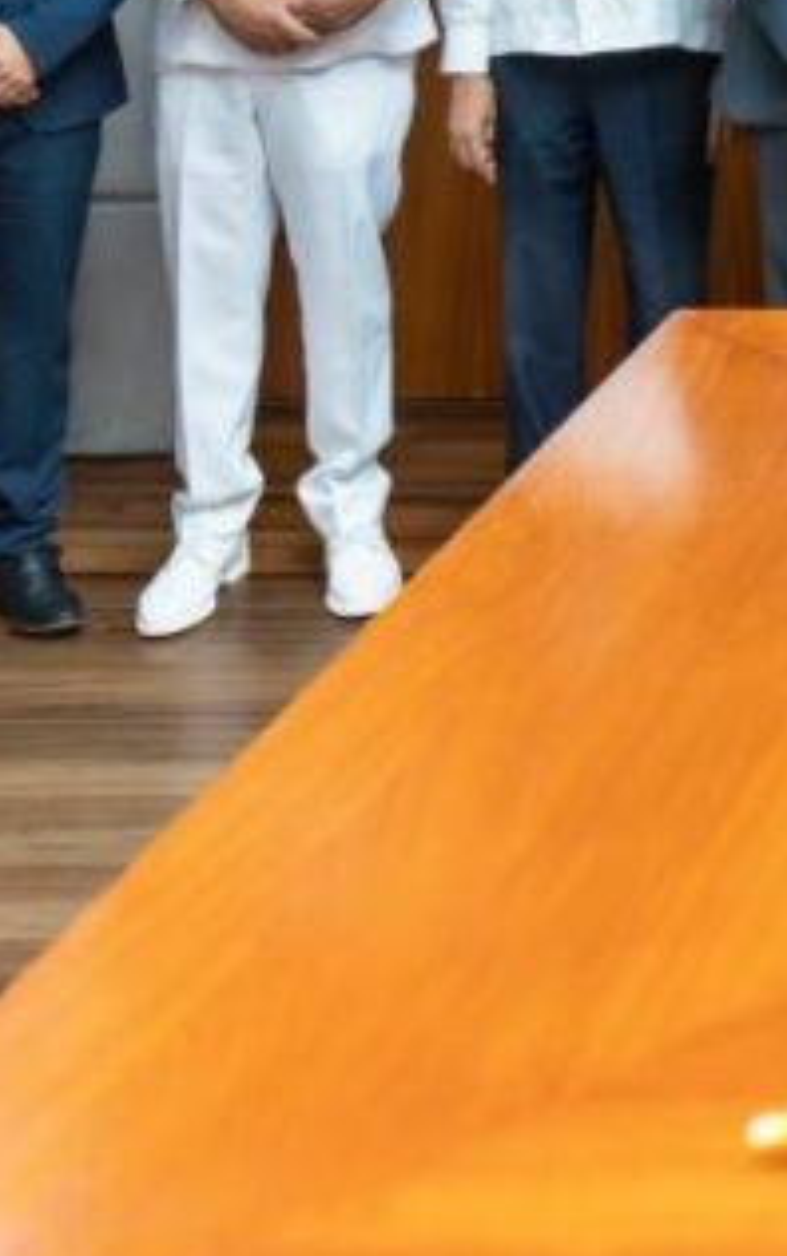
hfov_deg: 16.1
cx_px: 1491
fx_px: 2261
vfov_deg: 29.6
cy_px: 89
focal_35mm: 66
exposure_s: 1/160
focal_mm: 20
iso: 1600
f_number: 2.8
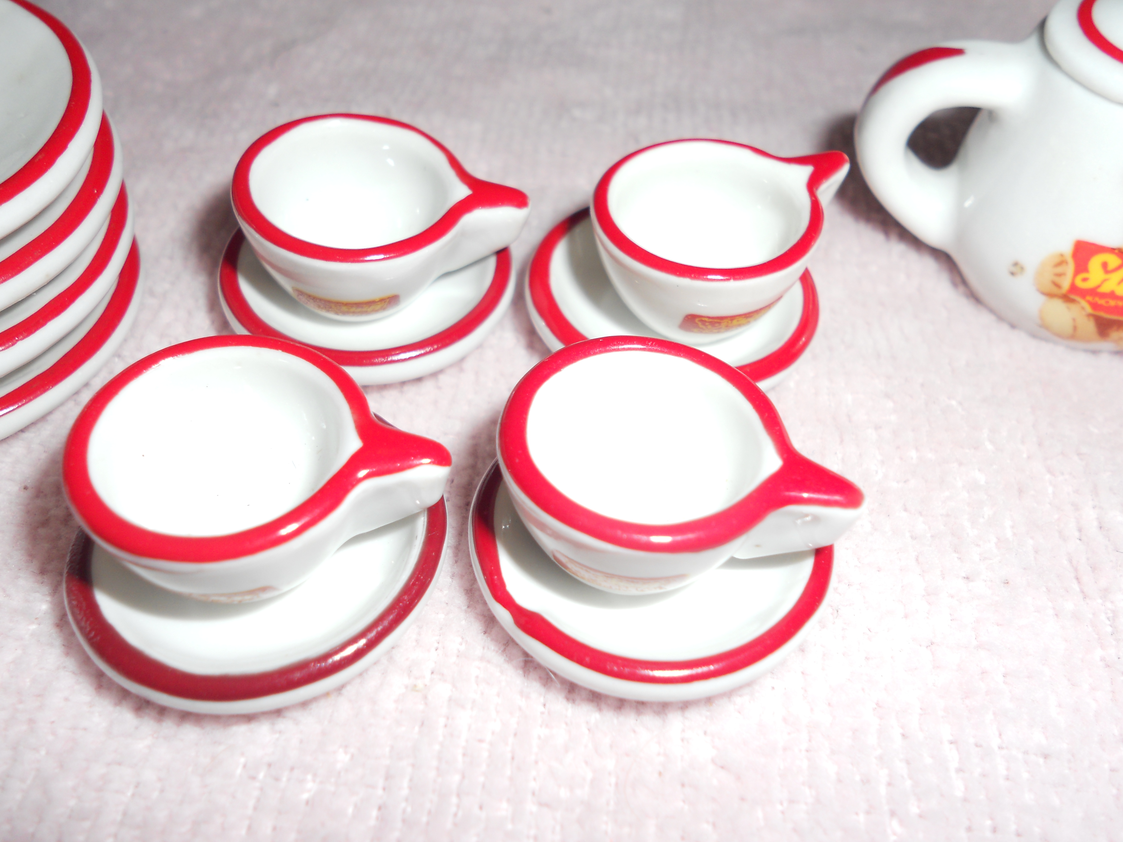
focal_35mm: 33
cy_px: 414
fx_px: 1071
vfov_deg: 42.9
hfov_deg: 55.4
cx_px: 563
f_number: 8.8
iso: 80
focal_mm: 5.8
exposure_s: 1/25
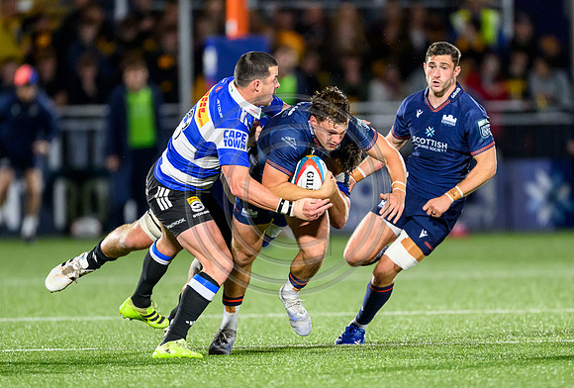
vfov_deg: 1.8
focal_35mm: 792
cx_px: 311
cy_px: 245
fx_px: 12674
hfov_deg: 2.6
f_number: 4
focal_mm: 560
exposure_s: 1/1000
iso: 8000
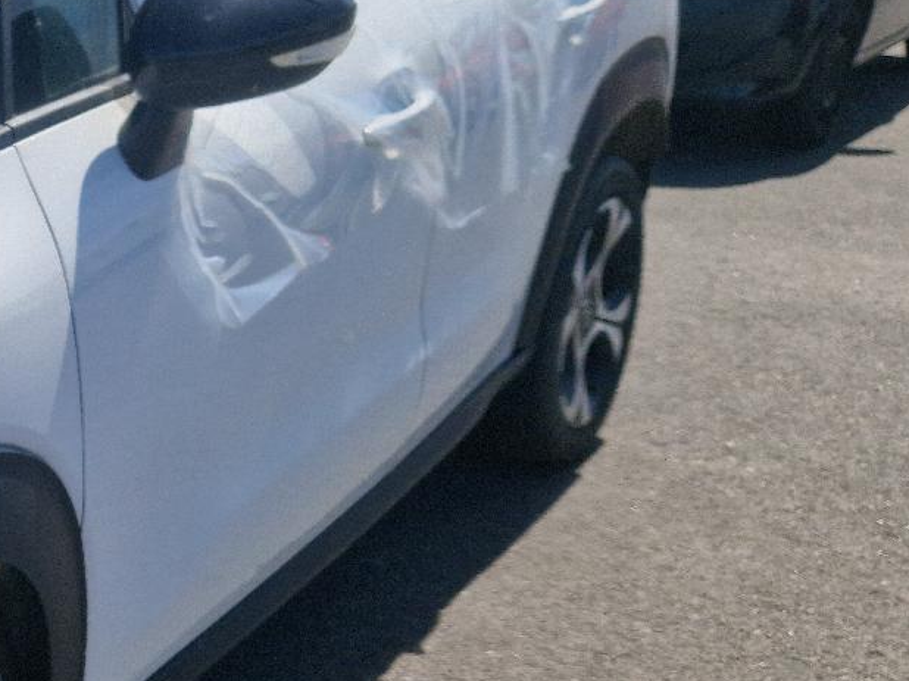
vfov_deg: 21.9
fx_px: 1759
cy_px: 374
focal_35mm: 67
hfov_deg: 24.2
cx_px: -365
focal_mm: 5.4
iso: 50
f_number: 1.8
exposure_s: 1/2500
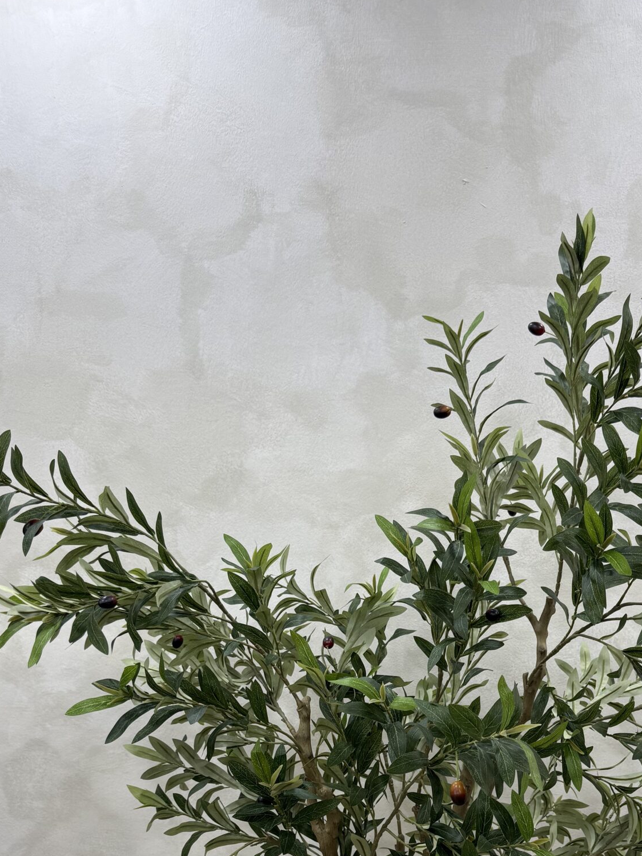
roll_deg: -1.0
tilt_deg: -13.7
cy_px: 724
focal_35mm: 41
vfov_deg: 43.0
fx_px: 1014
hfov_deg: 34.8
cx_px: 436
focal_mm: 6.76
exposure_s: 1/100
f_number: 1.78
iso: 64
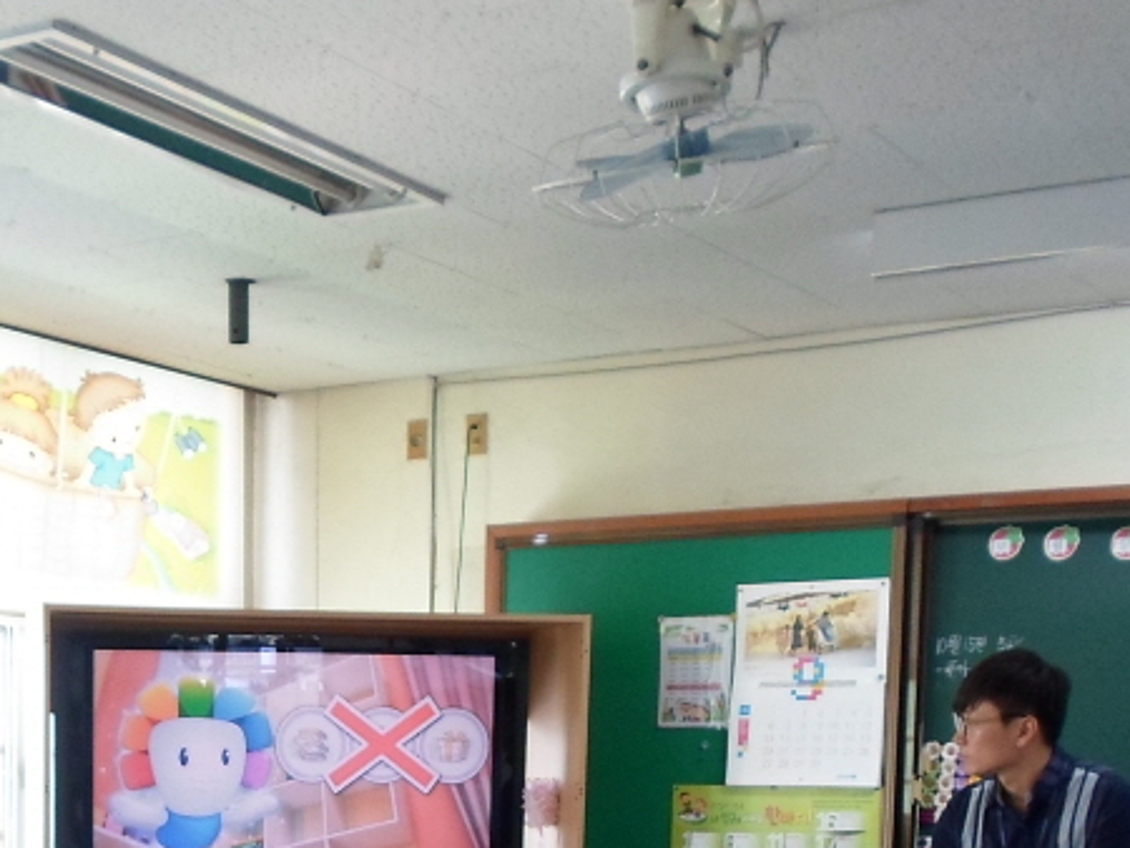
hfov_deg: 29.6
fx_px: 2090
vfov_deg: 21.1
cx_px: 234
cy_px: 1069
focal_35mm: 64
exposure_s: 1/30
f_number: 2.5
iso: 160
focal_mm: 4.5
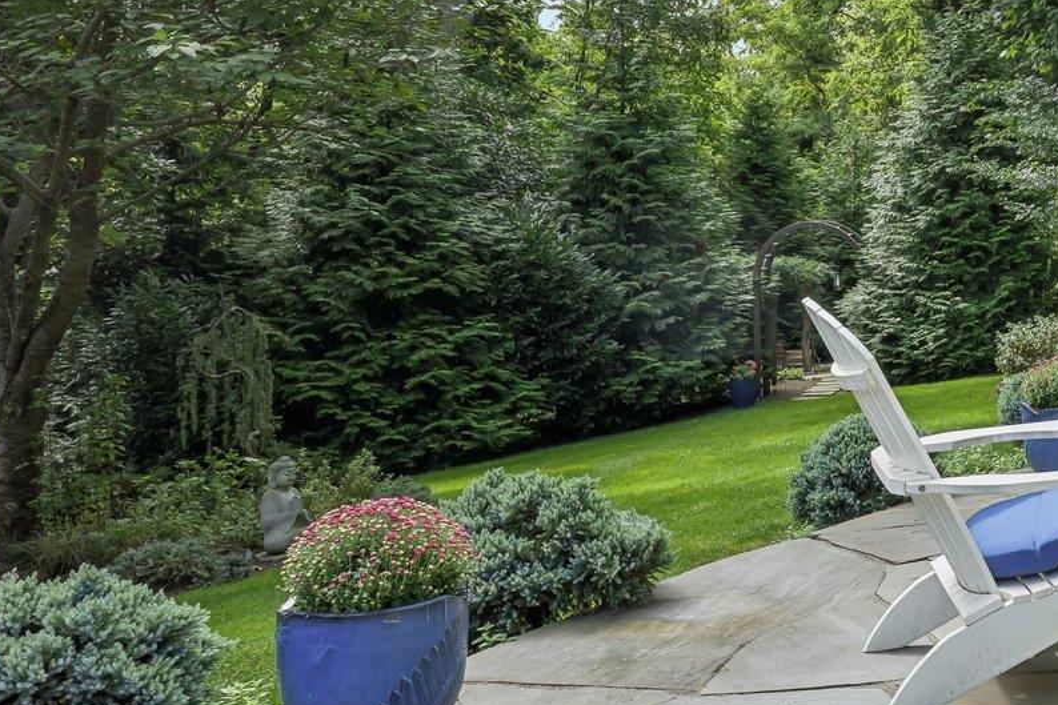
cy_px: 225
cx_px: 1202
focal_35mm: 49
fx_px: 1440
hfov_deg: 34.1
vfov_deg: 27.3
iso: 160
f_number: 9
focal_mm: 19
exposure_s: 1/100
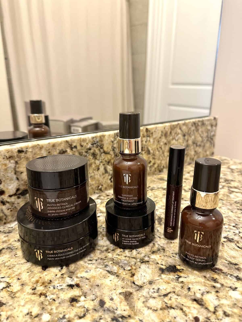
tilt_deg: -17.8
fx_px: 224
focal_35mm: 24
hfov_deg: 56.8
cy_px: 161
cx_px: 121
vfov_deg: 71.6
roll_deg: -1.3
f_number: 1.78
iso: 250
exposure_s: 1/60
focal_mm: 6.86
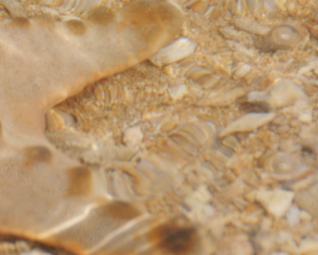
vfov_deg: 3.2
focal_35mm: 488
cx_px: -123
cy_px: 113
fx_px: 4594
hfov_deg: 3.9
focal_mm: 120
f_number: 5.3
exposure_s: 1/2000
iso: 320
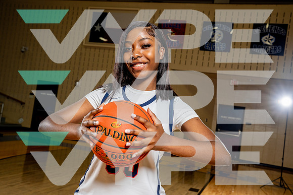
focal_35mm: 39
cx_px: 146
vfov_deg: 34.2
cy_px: 98
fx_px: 317
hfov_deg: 49.5
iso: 400
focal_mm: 39
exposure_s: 1/250
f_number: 5.6
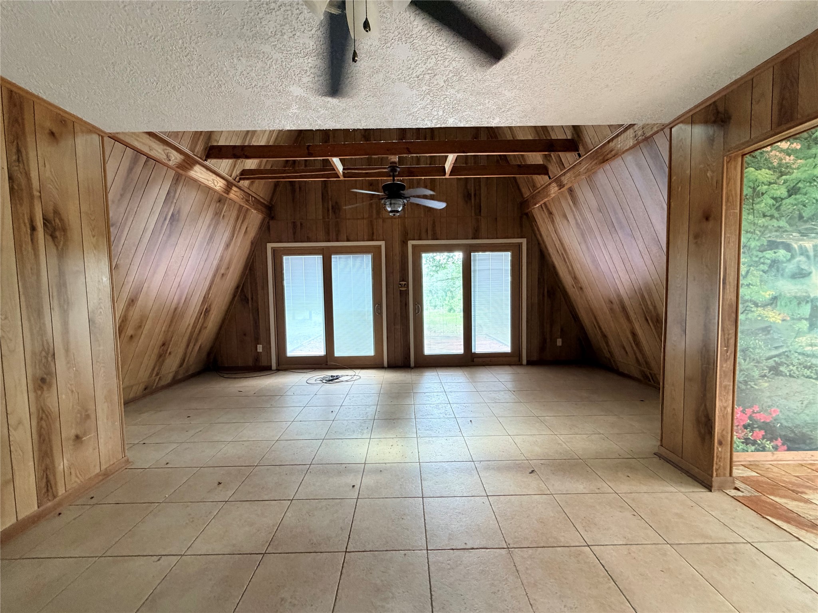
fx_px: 331
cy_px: 306
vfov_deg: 85.7
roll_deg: +0.9
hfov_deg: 102.1
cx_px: 409
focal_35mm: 14
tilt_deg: -3.5
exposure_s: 1/60
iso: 400
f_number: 2.2
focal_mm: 2.22
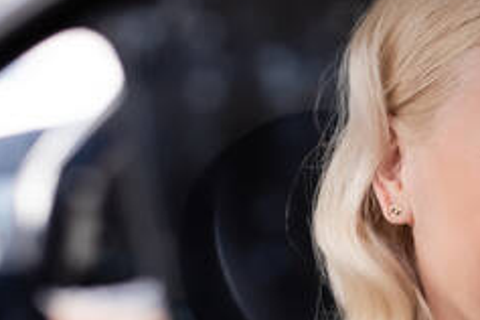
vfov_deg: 9.0
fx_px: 2013
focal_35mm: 151
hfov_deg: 12.1
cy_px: 319
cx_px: 966
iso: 200
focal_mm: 35
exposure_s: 1/320
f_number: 3.5
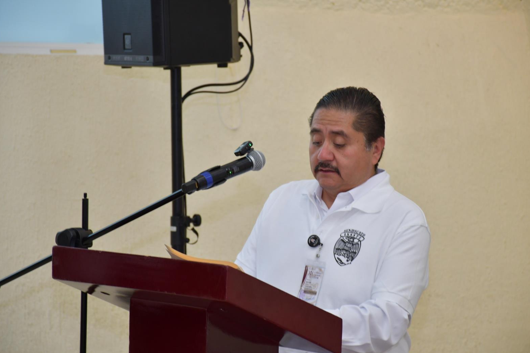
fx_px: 2164
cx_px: 271
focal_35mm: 147
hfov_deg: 14.0
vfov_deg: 9.3
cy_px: 176
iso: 900
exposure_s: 1/60
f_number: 5.3
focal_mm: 95
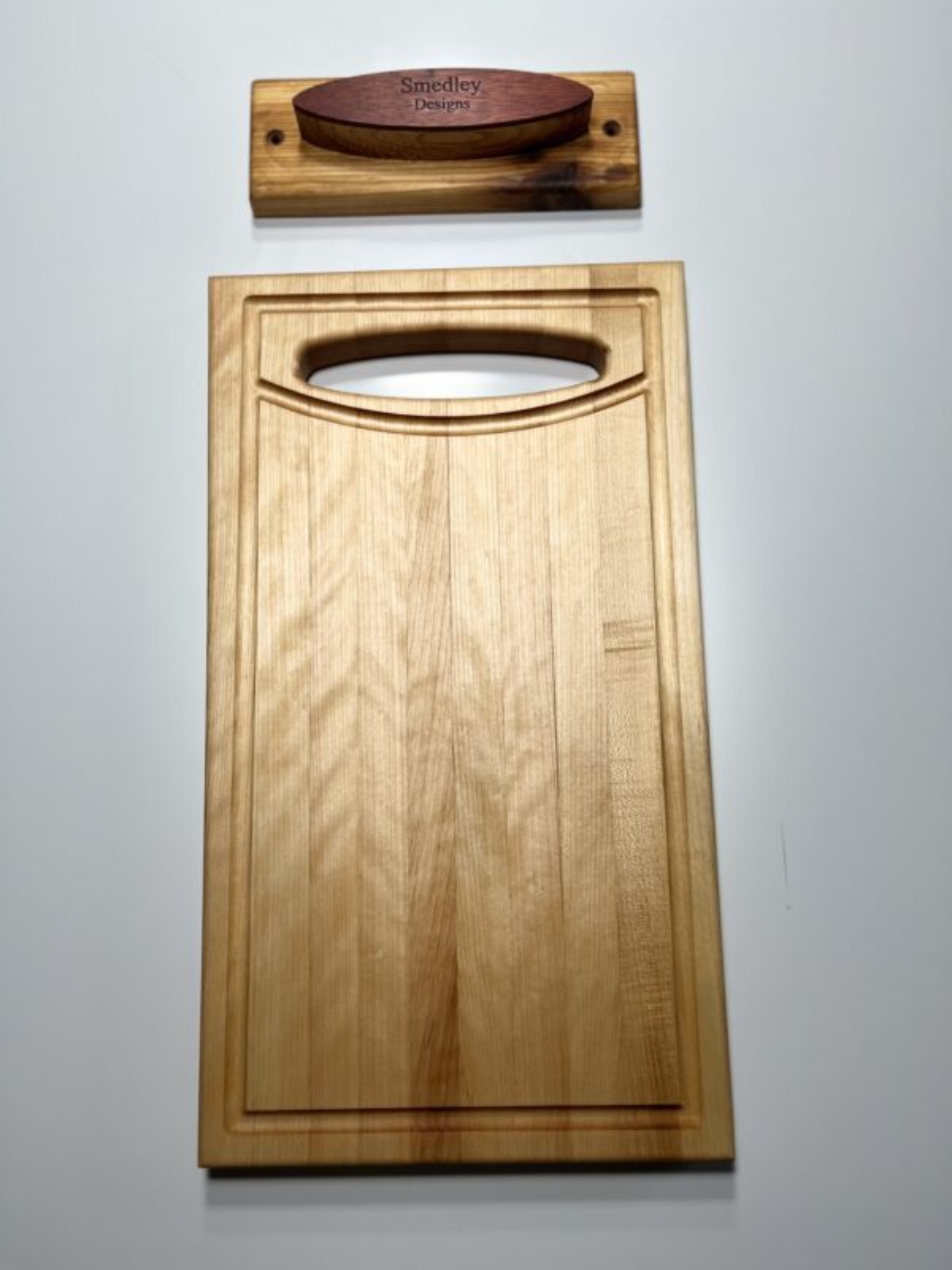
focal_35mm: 26
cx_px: 476
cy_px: 635
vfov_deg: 67.3
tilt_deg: -80.1
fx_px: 953
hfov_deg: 53.1
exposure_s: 1/120
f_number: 1.6
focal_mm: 5.1
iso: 50
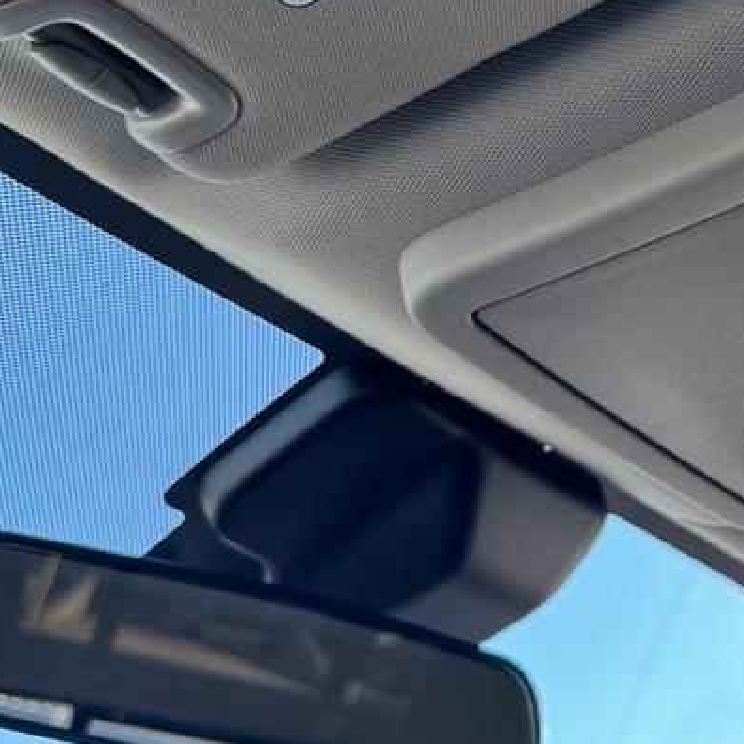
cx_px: 712
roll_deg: -1.7
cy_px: 252
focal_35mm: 55
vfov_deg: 30.9
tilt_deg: +31.0
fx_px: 1337
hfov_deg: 29.4
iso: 64
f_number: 1.78
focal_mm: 6.76
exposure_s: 1/200
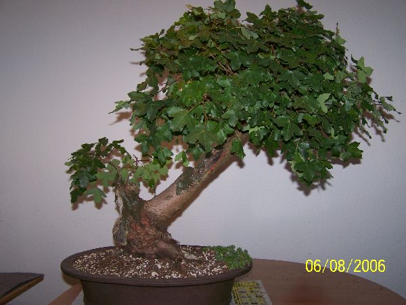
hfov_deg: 48.9
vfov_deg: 37.8
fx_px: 446
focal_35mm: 38
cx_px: 203
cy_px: 152
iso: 80
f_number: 2.8
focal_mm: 6.3
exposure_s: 1/60
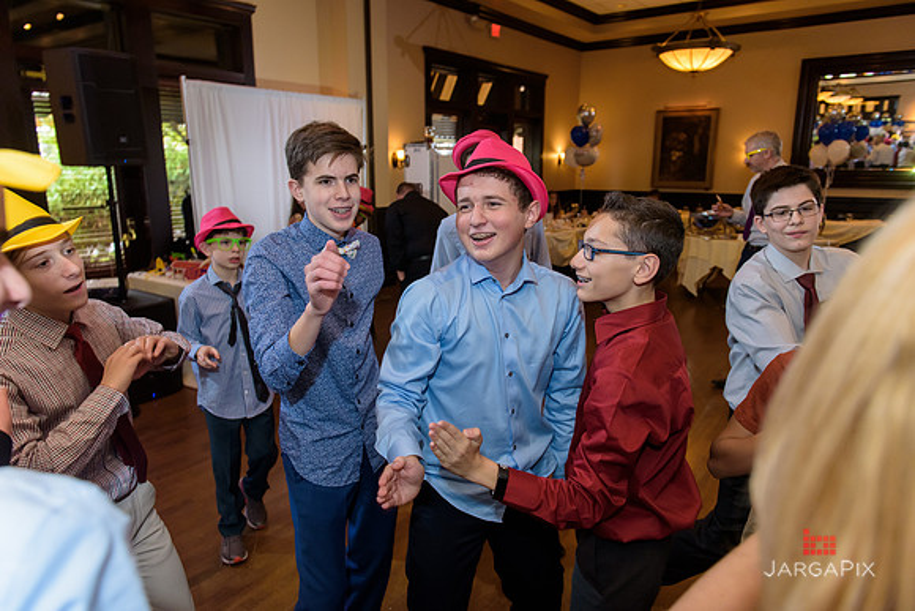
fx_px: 610
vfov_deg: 53.2
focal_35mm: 24
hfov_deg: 73.7
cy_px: 306
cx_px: 458
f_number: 3.2
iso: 1600
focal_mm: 24
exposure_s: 1/125
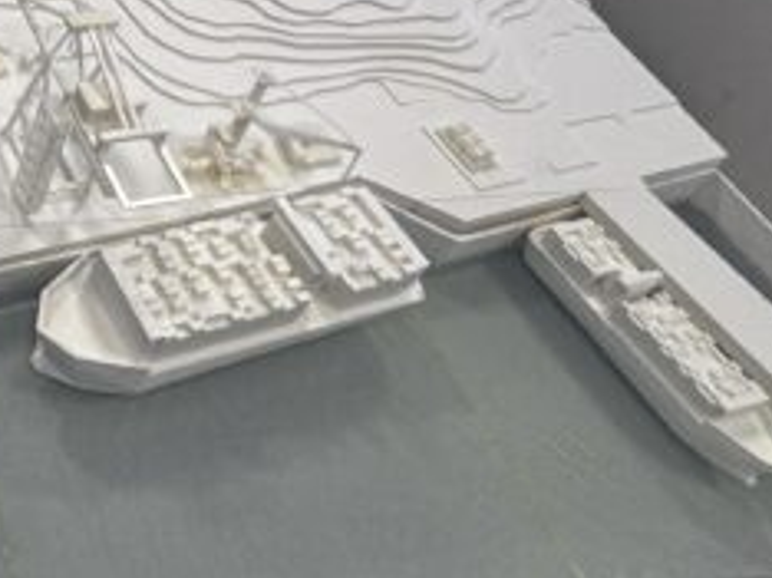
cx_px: -261
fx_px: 1025
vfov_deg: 26.0
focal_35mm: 46
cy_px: -208
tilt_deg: -35.5
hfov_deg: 30.9
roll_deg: -2.8
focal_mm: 2.22
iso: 50
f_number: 2.2
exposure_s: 1/100
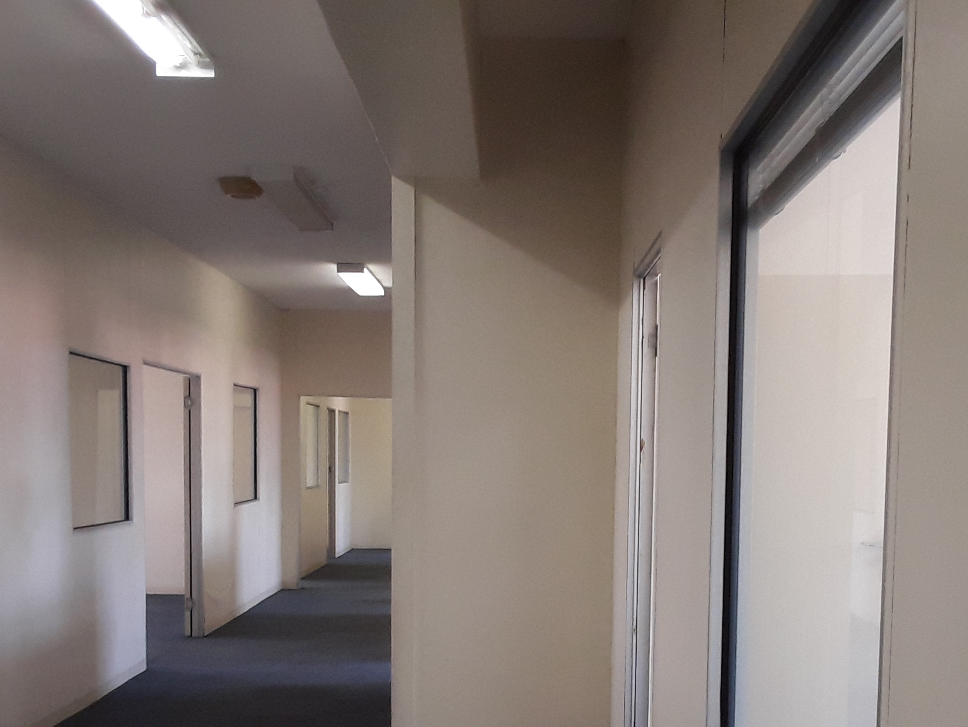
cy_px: 577
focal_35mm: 48
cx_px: 623
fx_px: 1342
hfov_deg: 39.3
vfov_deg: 29.6
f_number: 1.9
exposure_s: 1/50
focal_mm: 2.2
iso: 100
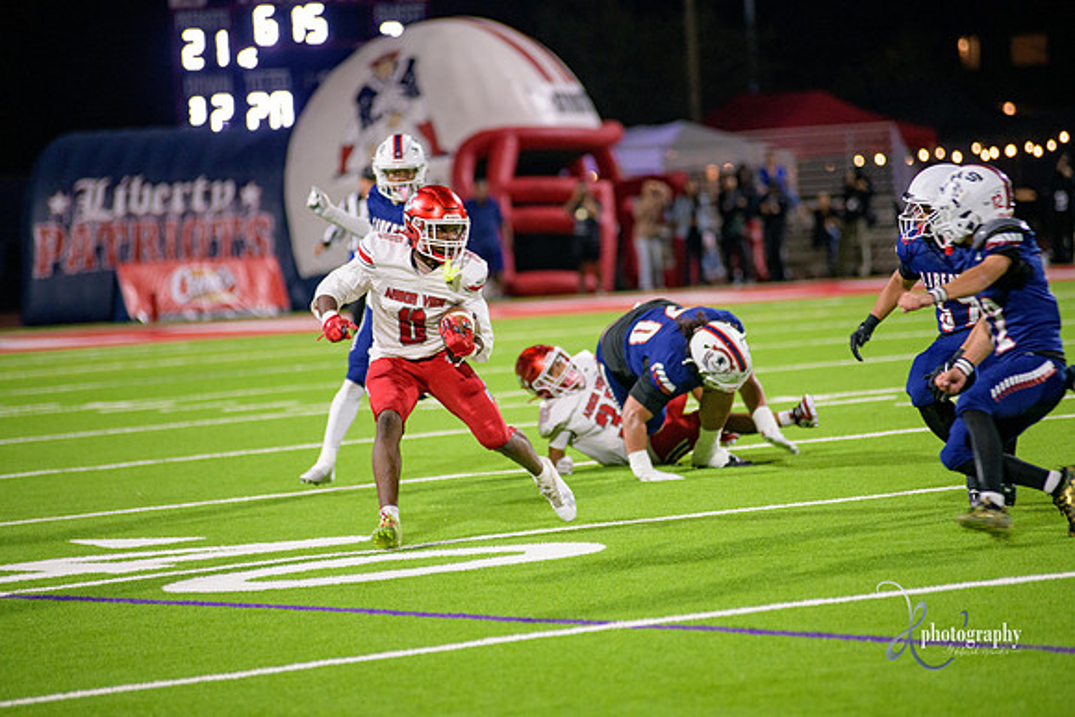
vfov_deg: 6.9
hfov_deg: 10.3
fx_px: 5973
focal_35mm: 200
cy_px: 358
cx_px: 538
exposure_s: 1/320
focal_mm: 200
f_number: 2.8
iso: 2000
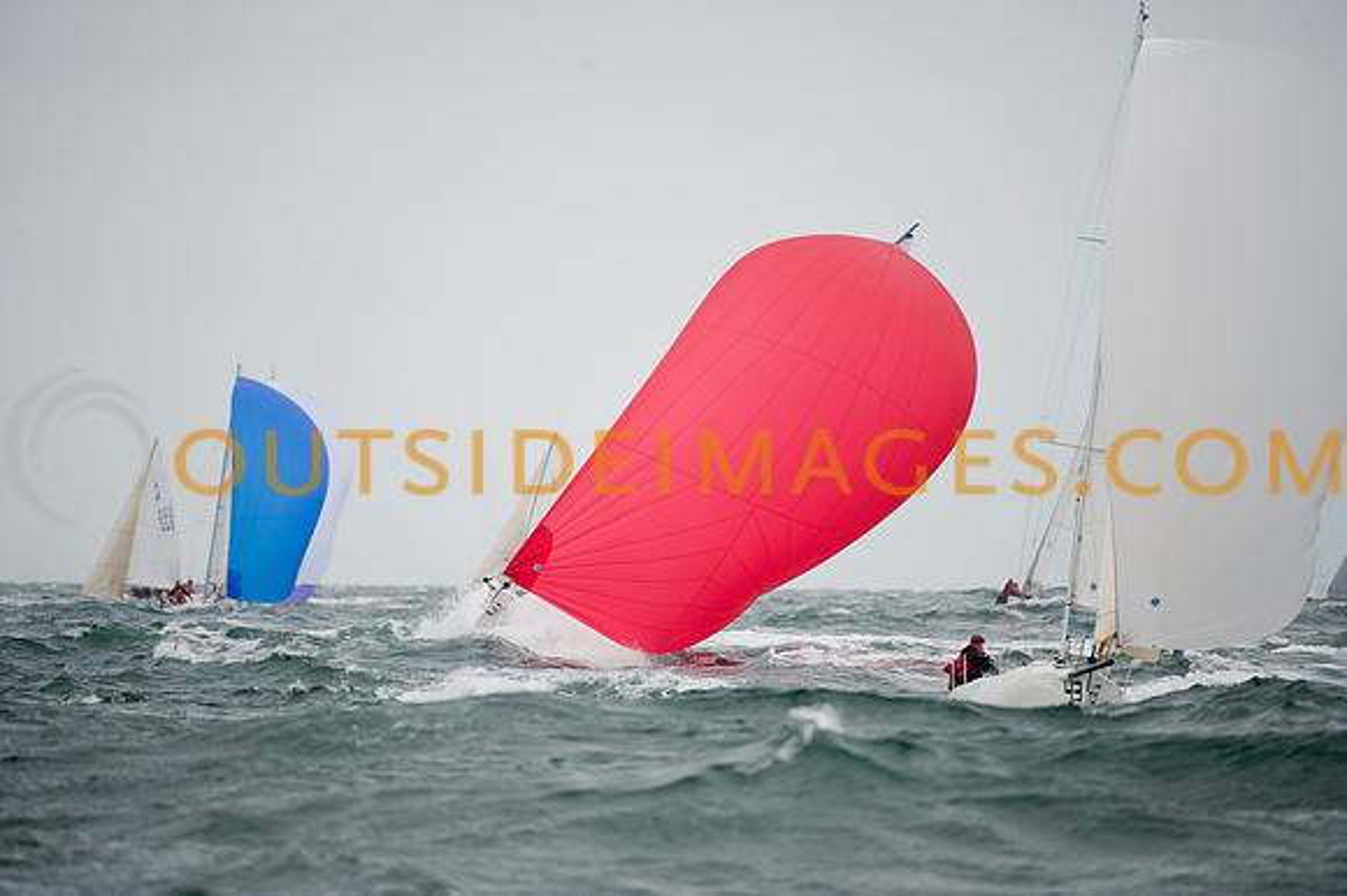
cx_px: 674
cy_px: 448
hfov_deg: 5.2
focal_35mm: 400
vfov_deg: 3.4
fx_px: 14958
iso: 500
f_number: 4
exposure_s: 1/1250
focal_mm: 400
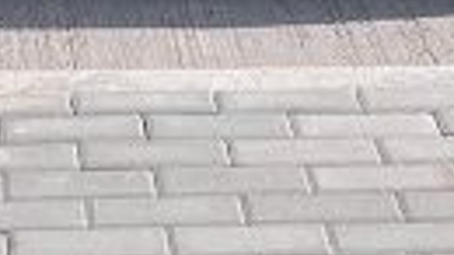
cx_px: -175
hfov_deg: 8.1
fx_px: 3153
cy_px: -599
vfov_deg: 4.4
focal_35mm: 262
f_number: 10
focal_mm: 28
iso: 250
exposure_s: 1/400
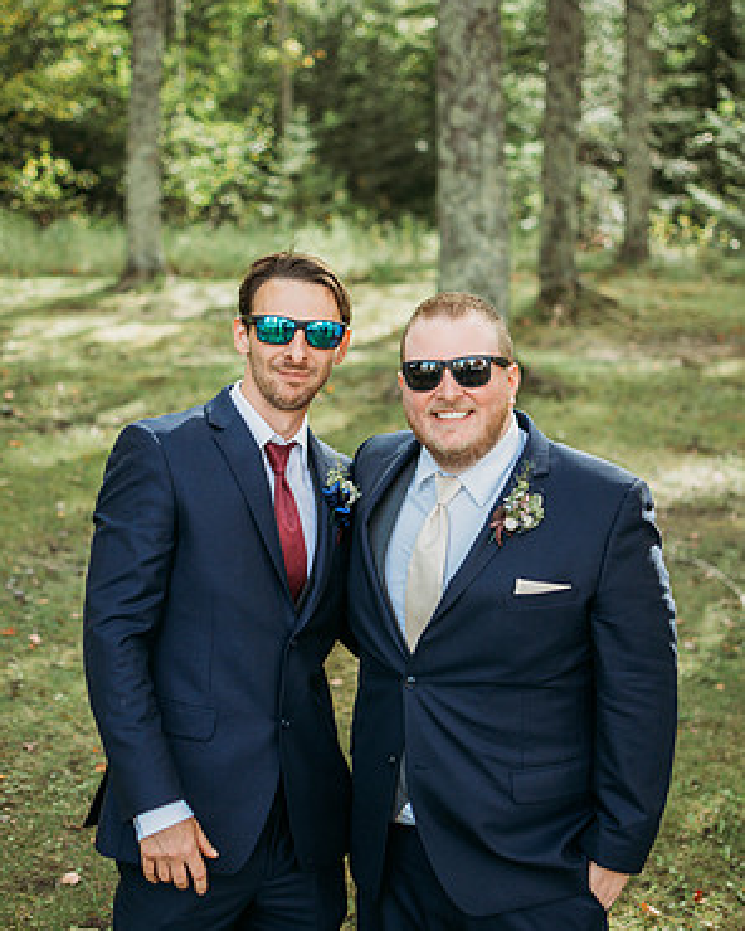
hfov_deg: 25.4
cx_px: 370
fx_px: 1654
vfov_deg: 31.5
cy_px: 473
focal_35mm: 60
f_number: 1.8
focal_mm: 35
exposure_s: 1/1250
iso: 250
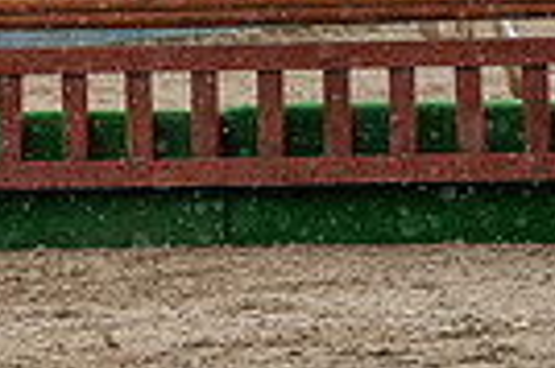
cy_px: -416
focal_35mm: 774
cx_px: 182
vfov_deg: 1.8
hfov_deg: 2.7
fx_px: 11918
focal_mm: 179
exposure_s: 1/1250
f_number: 5.6
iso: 1600
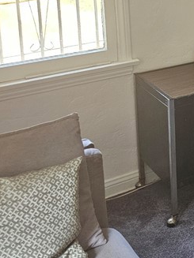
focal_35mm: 72
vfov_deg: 25.6
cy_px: -6
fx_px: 538
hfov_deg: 15.9
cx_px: 391
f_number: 1.7
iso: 250
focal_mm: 6.3
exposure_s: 1/120
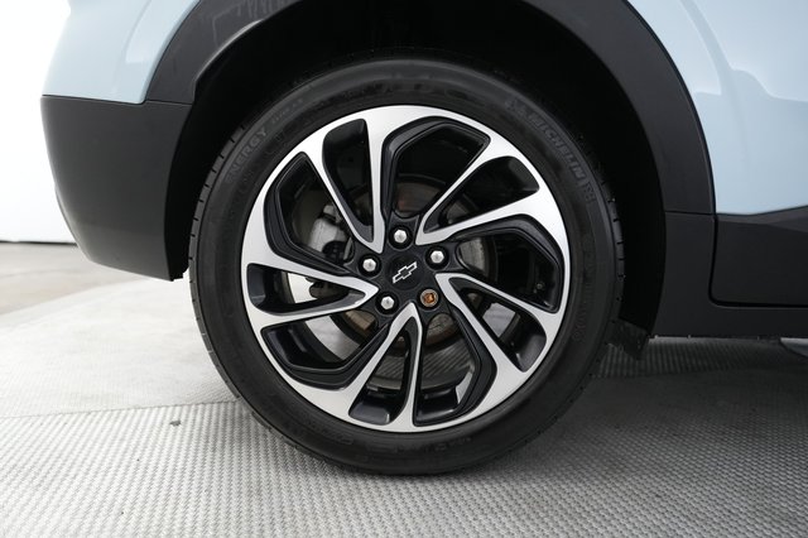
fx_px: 583
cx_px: 404
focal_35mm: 26
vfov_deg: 49.5
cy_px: 269
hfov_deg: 69.4
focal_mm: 26
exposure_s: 1/160
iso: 3200
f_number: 2.8
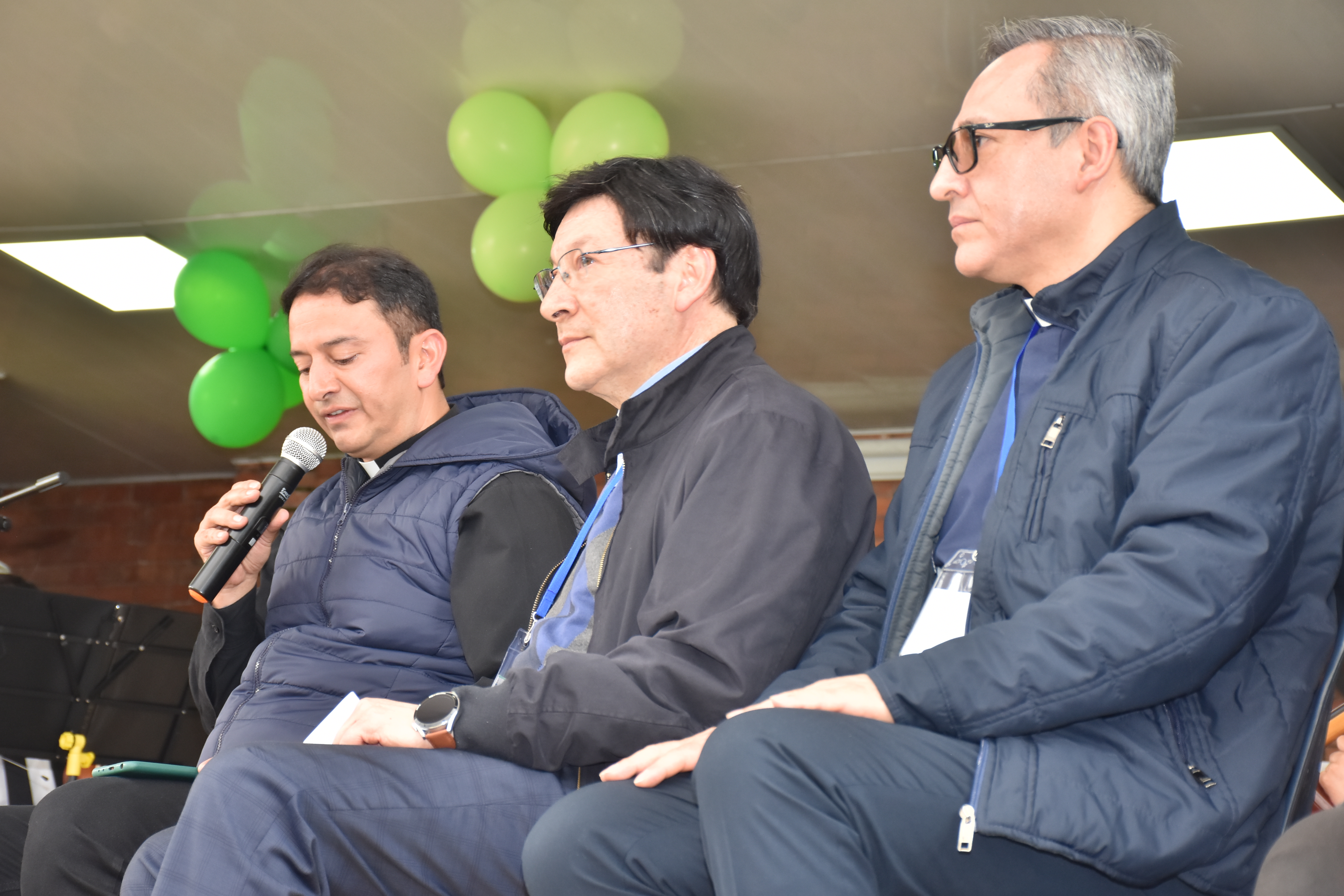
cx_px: 672
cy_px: 448
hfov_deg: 21.9
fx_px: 3473
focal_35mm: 93
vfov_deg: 14.7
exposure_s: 1/60
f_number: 7.1
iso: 400
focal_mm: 62
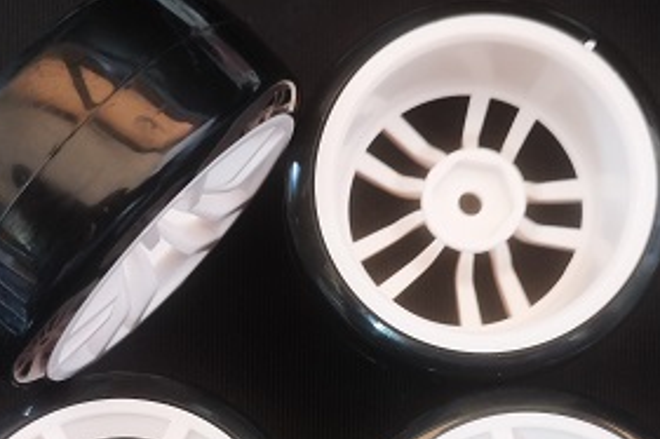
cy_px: 379
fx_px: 916
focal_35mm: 50
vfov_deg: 26.2
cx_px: 287
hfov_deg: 39.5
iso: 320
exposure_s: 1/25
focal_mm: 5.58
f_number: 1.8
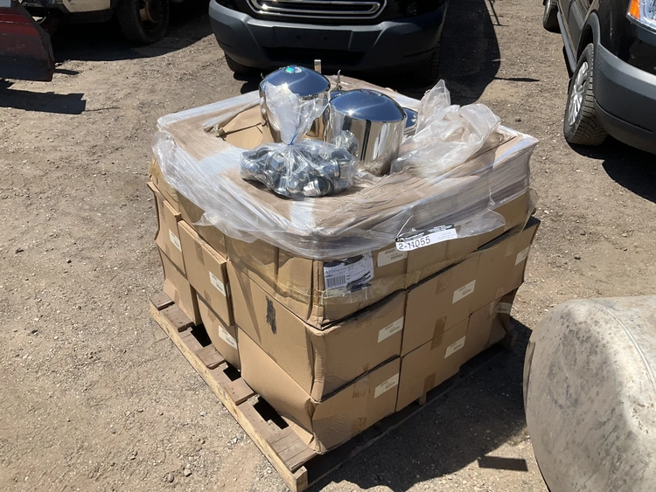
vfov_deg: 48.3
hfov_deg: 61.6
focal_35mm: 29
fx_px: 550
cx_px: 328
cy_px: 246
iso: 25
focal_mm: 3
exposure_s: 1/1984
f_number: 1.8
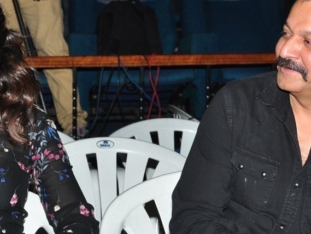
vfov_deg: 9.4
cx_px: 130
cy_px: 149
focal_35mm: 158
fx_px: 1420
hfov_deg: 12.5
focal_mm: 52
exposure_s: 1/125
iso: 400
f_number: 8
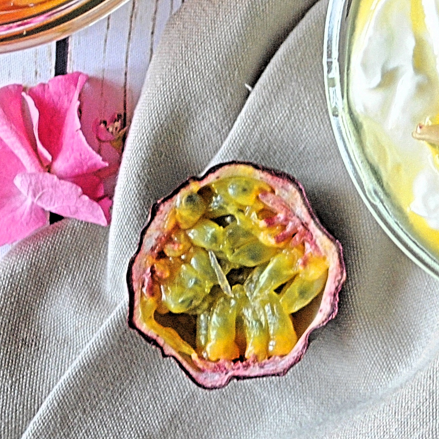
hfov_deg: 14.8
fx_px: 1607
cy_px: 57
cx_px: 586
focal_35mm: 112
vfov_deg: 15.4
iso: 720
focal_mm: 22
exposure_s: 1/60
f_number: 4
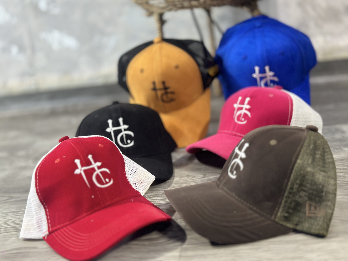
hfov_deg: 39.7
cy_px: 130
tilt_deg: -17.5
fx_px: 483
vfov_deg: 30.3
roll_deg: +8.8
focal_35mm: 48
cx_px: 174
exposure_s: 1/104
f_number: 1.78
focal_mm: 6.86
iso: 160
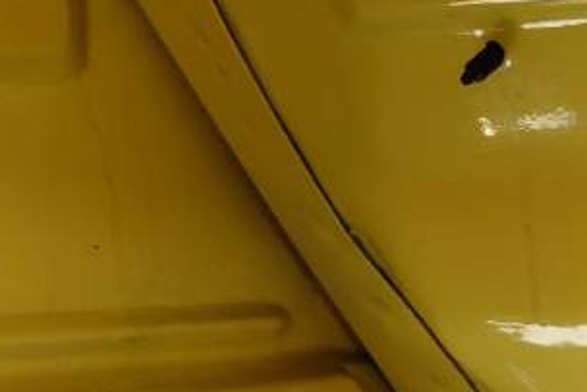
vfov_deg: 15.0
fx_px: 1484
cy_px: 182
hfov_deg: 21.4
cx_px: 628
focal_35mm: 91
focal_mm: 8.8
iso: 125
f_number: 2.8
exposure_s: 1/60
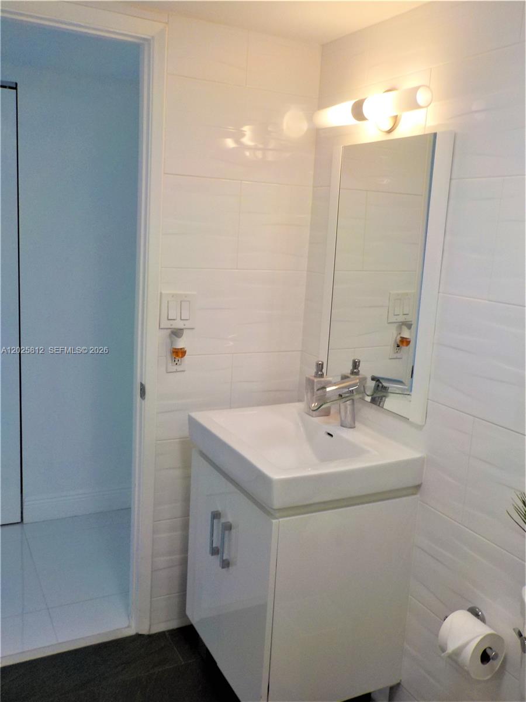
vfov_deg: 60.0
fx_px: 608
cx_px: 263
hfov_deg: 46.8
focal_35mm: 30
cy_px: 351
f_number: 3.3
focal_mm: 4.1
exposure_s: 1/50
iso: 125
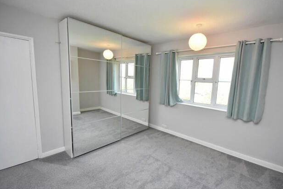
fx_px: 126
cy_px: 94
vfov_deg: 73.8
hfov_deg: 96.6
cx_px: 150
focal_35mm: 16
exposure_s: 1/160
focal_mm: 10
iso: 800
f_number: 6.3
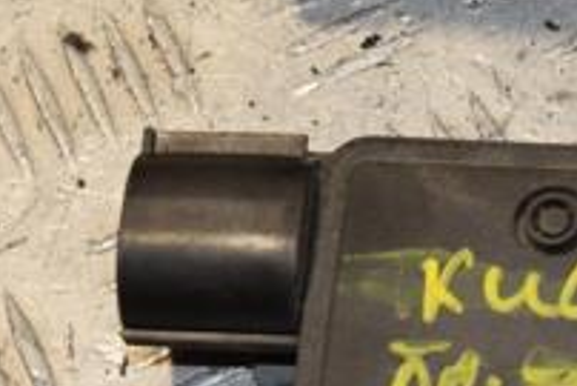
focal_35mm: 214
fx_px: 3432
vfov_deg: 6.4
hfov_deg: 9.5
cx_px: 617
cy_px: 137
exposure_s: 1/200
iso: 800
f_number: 11
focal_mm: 48
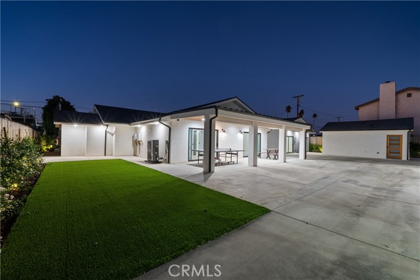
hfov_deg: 104.2
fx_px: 163
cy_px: 140
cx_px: 210
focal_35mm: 14
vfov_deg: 81.2
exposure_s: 10
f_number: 11
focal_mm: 14
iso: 160
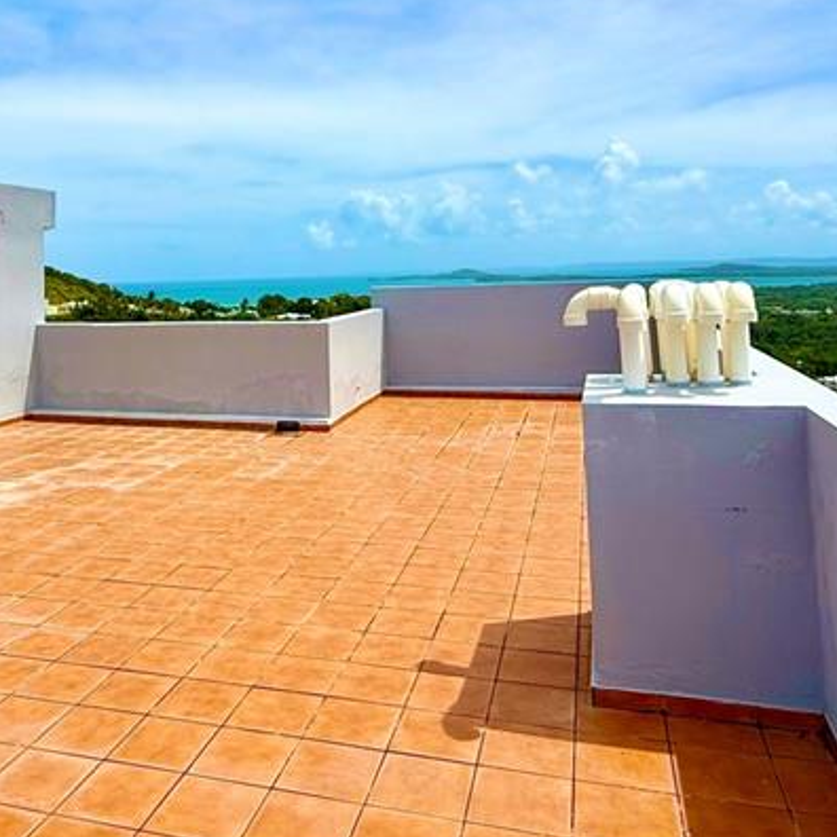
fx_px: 875
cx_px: 300
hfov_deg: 50.4
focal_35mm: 32
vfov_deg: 49.2
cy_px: 218
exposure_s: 1/5155
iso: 50
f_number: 2.2
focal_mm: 2.22
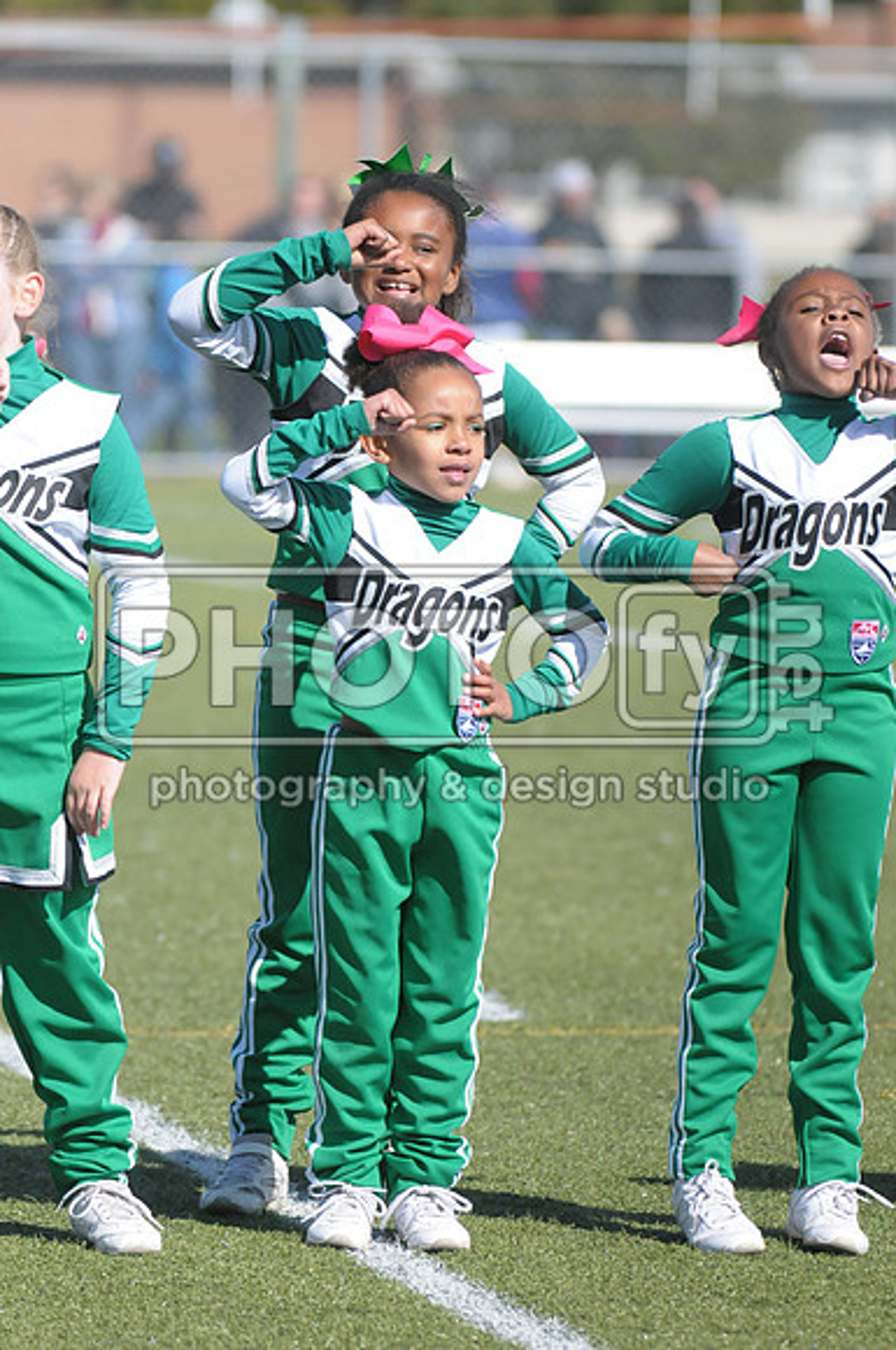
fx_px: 11233
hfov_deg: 4.6
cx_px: 448
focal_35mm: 300
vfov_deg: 6.9
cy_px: 675
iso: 1000
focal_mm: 200
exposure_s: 1/6400
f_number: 4
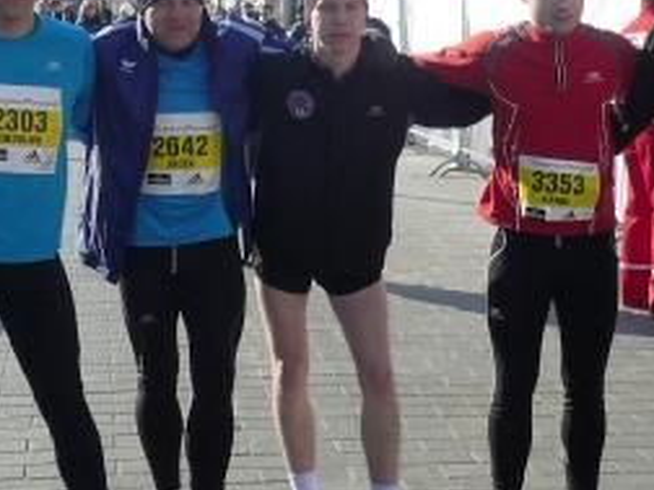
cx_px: 324
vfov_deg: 18.3
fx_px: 1511
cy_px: 104
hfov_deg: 24.4
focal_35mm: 80
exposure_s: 1/800
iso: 100
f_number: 3.1
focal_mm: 6.1
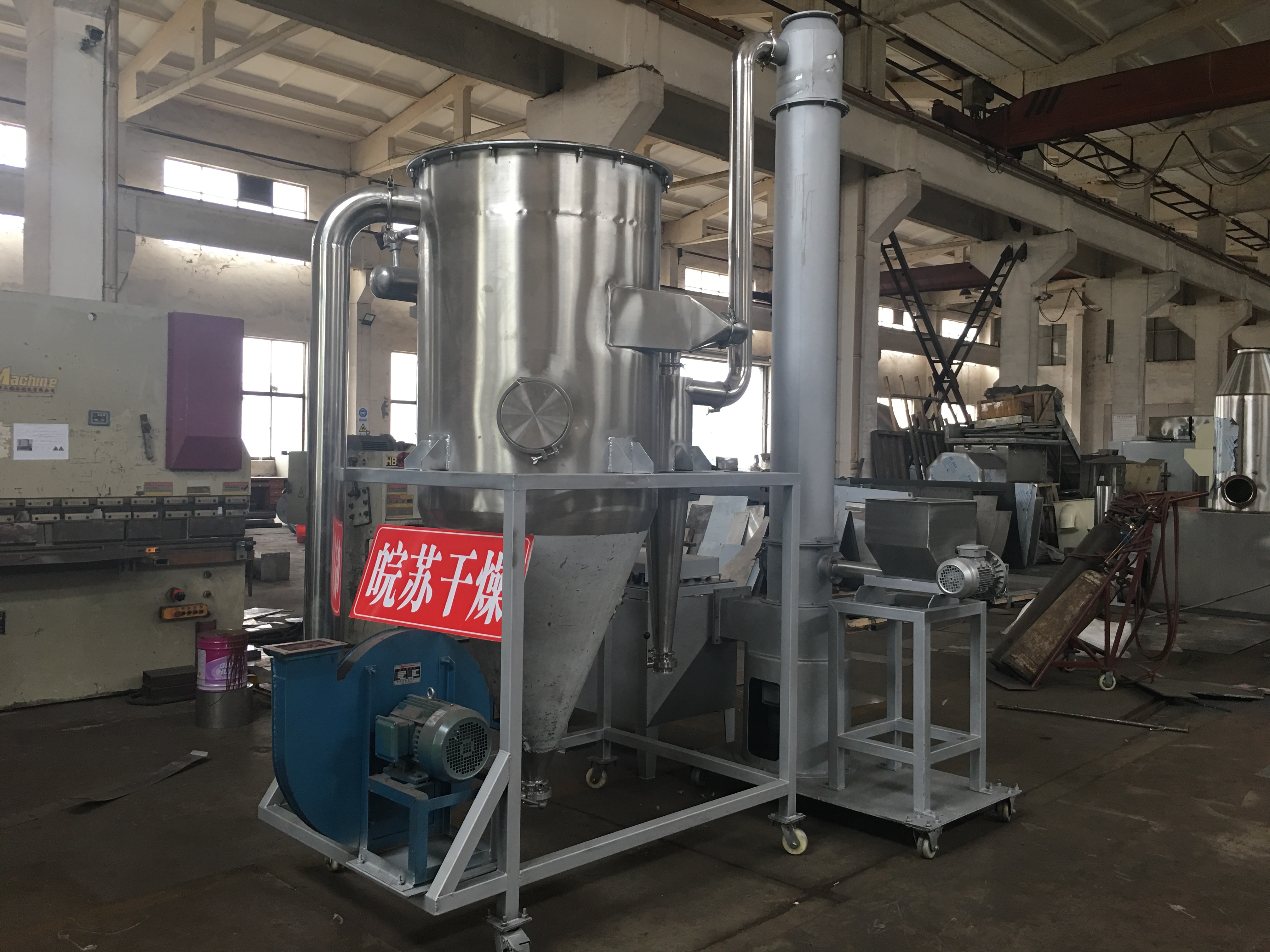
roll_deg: -1.5
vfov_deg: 48.2
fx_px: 1064
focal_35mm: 29
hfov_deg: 61.7
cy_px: 476
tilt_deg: +0.7
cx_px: 635
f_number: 2.2
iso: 50
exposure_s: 1/17
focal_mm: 4.15
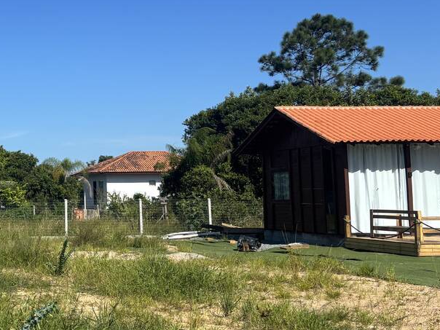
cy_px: 130
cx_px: -76
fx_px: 788
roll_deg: -0.4
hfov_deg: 27.7
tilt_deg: +3.6
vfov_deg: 23.6
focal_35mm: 62
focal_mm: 5.96
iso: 50
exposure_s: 1/3937
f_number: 1.6
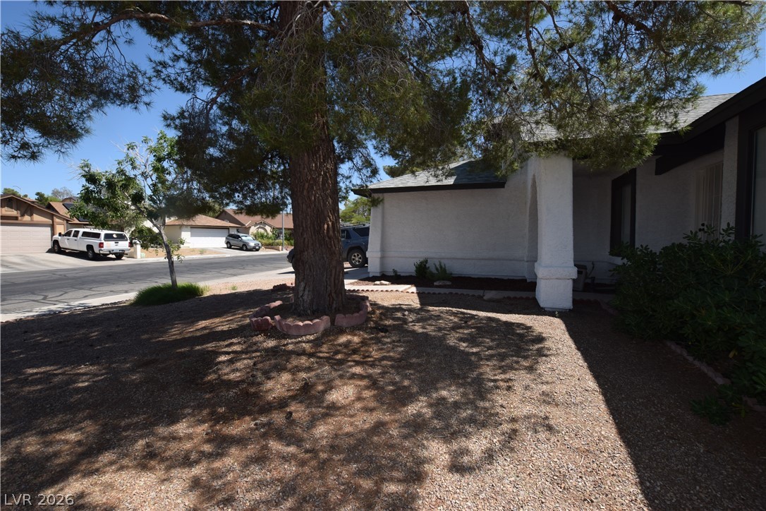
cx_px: 383
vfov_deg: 77.3
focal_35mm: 15
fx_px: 319
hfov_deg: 100.4
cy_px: 256
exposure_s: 1/200
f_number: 8
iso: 100
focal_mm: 10
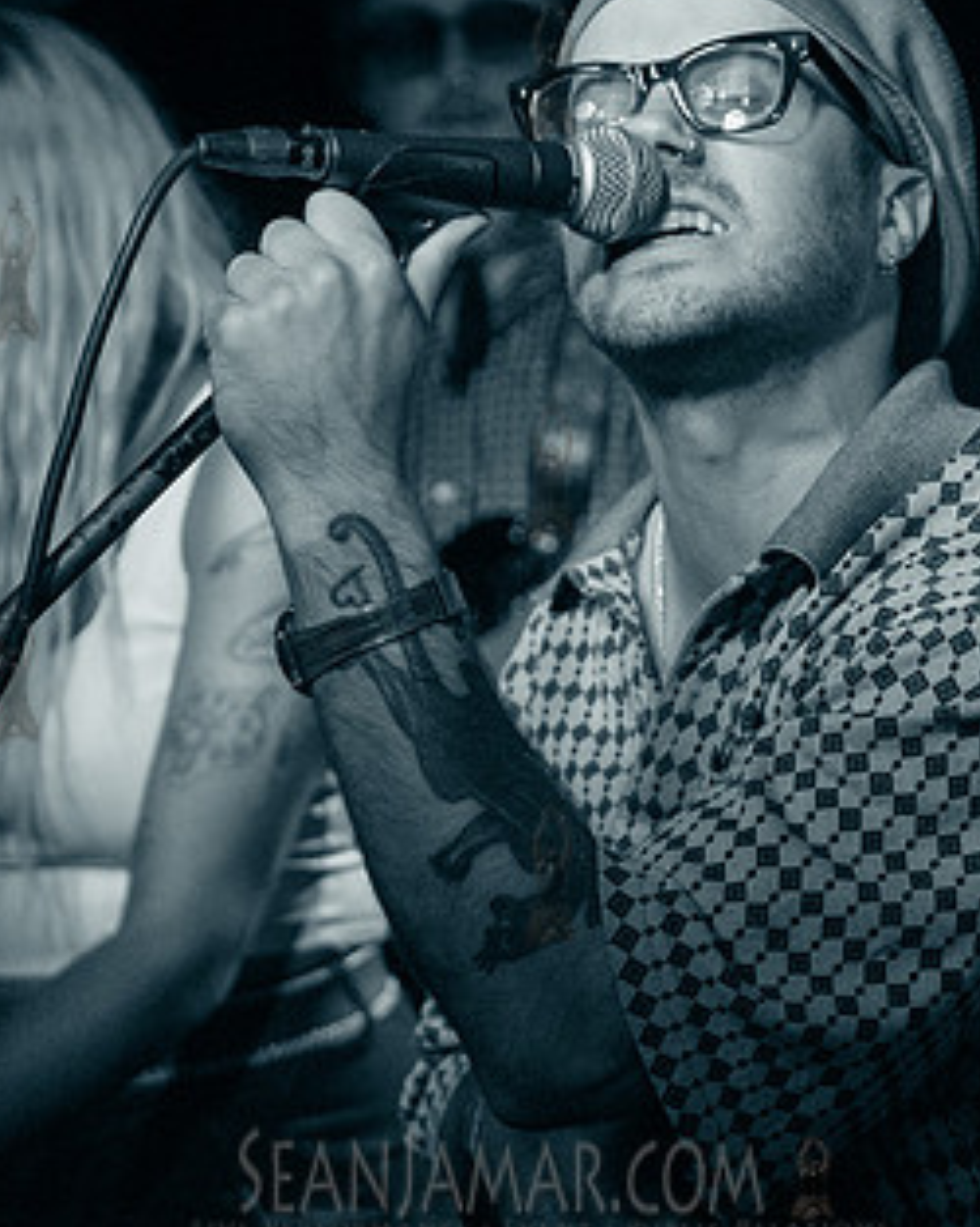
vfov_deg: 17.3
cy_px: 397
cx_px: 657
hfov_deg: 13.8
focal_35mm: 111
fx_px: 4028
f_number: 3.5
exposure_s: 1/320
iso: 12800
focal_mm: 55
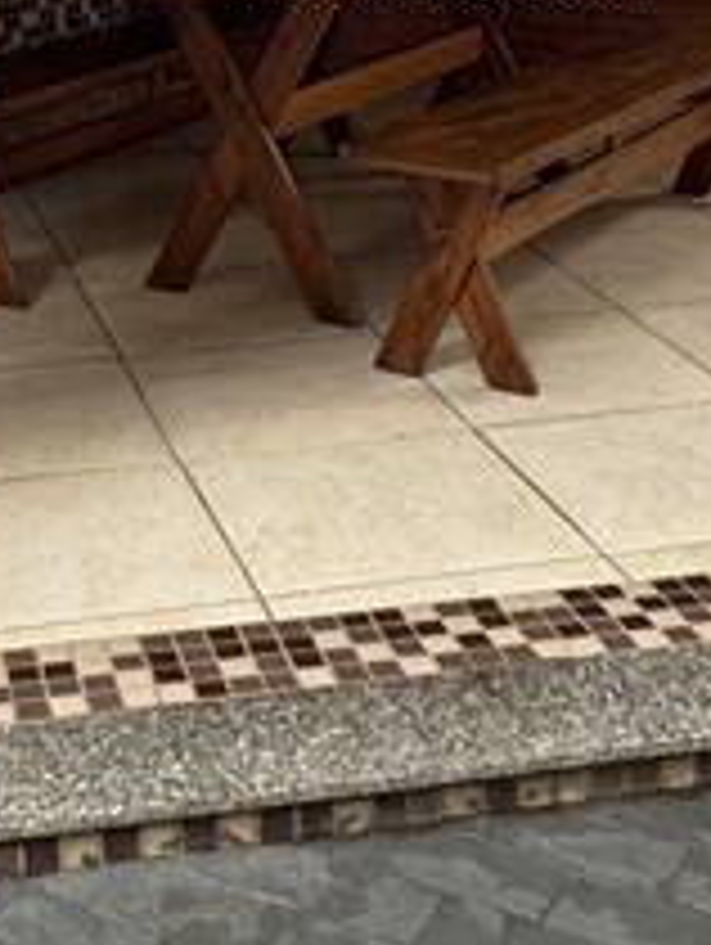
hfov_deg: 20.3
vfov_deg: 25.0
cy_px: -112
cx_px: 176
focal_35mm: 72
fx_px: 1968
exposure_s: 1/99
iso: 100
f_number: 2.2
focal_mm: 2.22
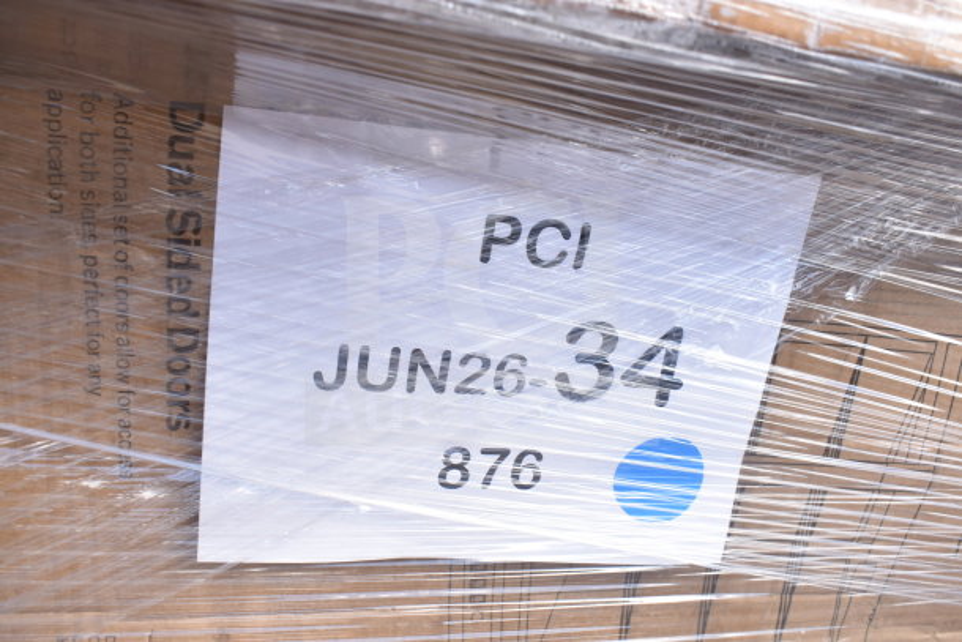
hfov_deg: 55.1
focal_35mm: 34
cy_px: 321
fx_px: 922
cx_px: 481
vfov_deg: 38.4
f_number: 5.6
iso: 200
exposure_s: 1/125
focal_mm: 23
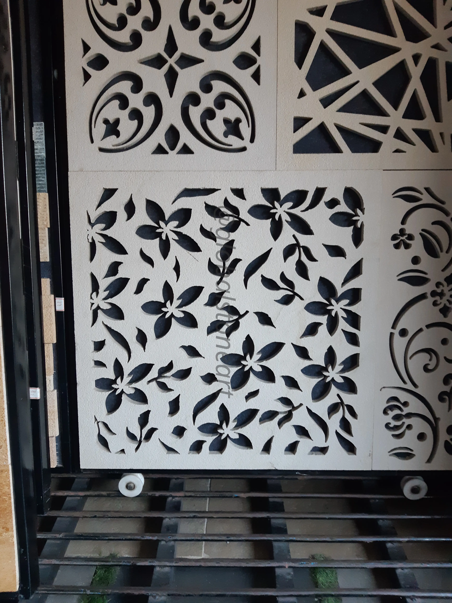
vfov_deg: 67.3
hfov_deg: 53.1
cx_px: 226
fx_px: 453
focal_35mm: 26
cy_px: 302
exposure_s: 1/33
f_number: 1.7
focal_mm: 3.93
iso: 250
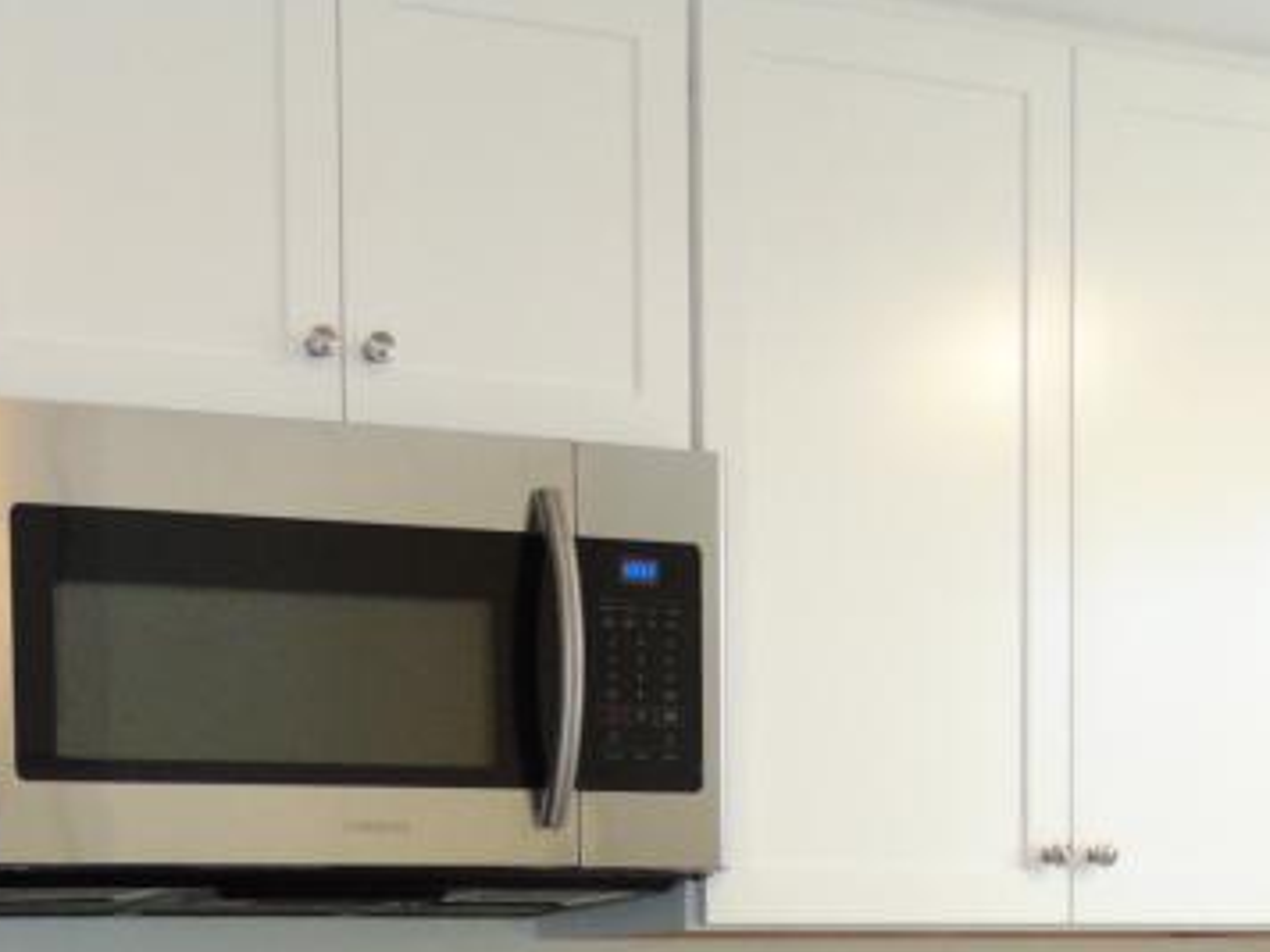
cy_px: 1216
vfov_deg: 19.0
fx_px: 2642
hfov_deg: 26.5
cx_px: 228
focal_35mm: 72
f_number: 3
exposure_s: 1/30
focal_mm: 4.5
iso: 200
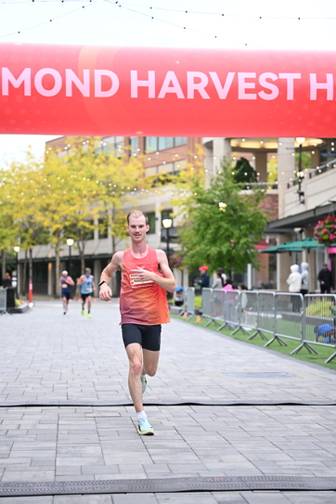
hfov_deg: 18.9
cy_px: 252
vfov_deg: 28.1
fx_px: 1008
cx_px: 168
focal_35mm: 72
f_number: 2.8
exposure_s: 1/800
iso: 1600
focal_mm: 71
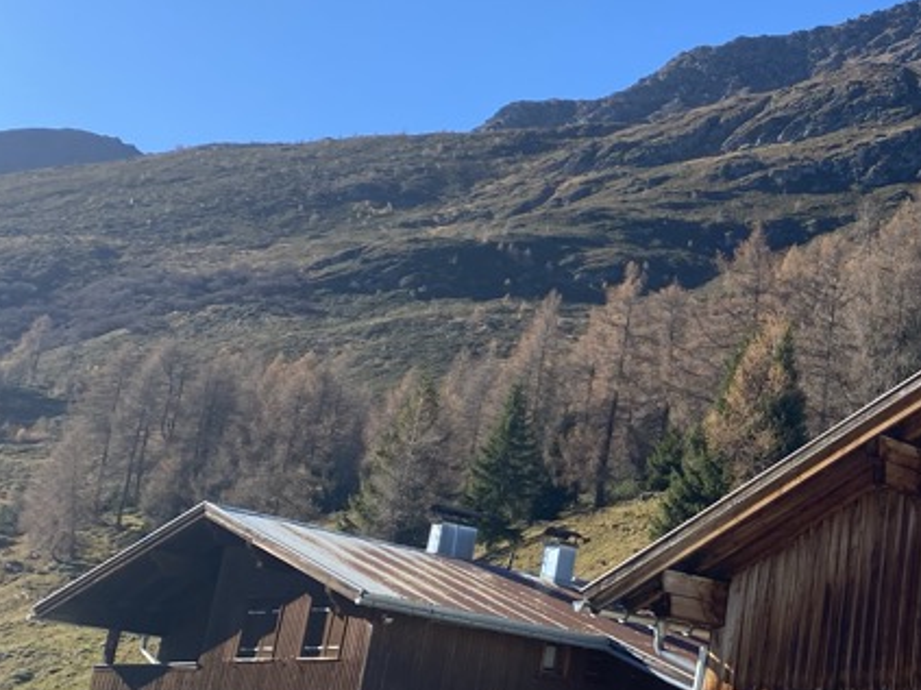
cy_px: 235
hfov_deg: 28.5
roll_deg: -5.1
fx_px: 1676
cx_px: 962
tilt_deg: +22.8
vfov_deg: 23.2
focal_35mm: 63
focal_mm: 4.25
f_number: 1.8
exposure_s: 1/1429
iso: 32
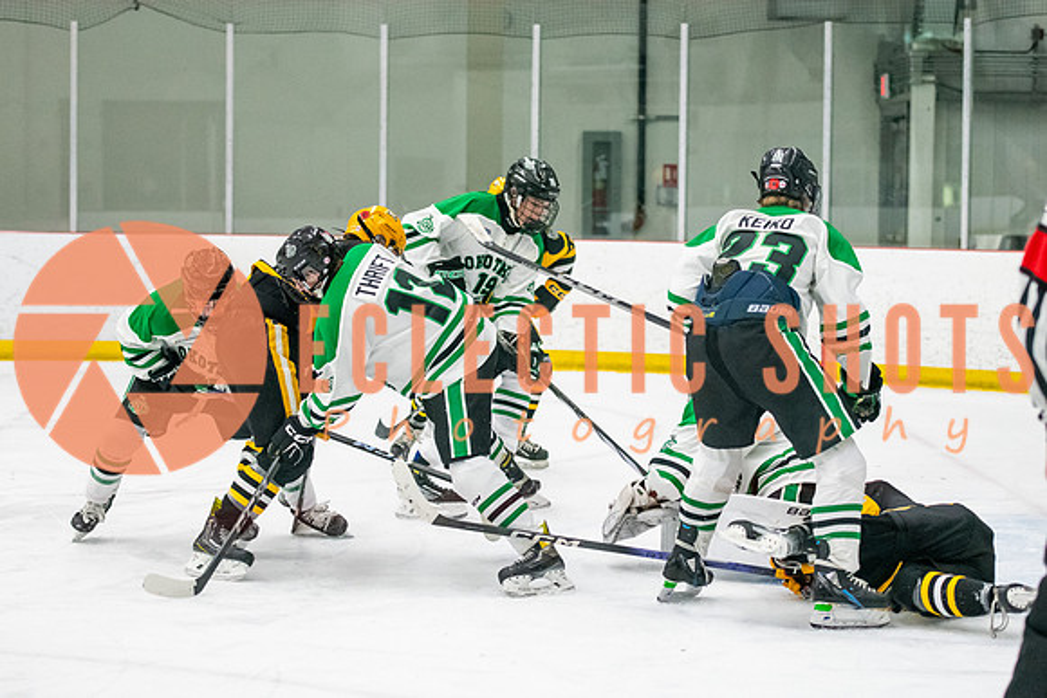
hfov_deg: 18.3
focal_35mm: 112
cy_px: 349
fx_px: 3250
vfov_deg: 12.3
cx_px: 604
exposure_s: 1/800
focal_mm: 75
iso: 4000
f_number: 2.8
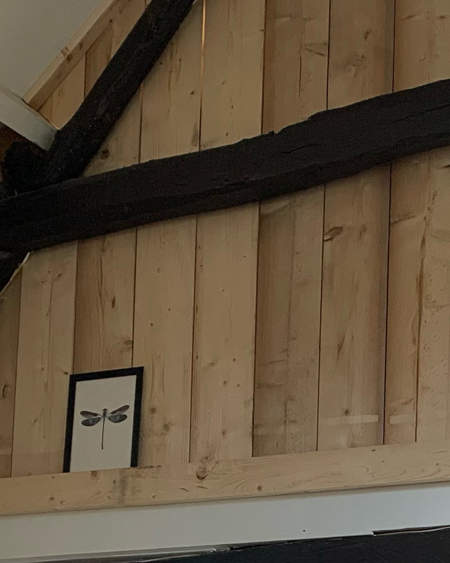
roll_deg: -1.2
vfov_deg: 19.3
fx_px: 1531
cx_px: 454
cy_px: 725
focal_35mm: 92
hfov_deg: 16.4
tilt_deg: +5.6
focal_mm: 4.25
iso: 64
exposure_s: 1/121
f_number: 1.8
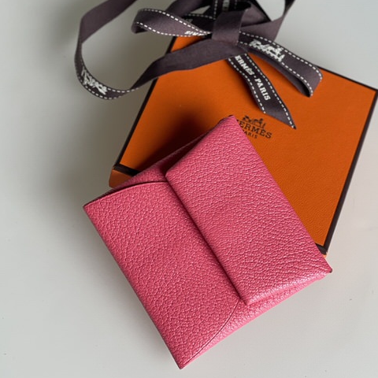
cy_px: 81
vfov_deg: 16.3
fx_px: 1310
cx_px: 226
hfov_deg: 16.4
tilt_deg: -55.8
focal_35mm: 106
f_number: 2.2
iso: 40
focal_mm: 7.5
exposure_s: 1/121
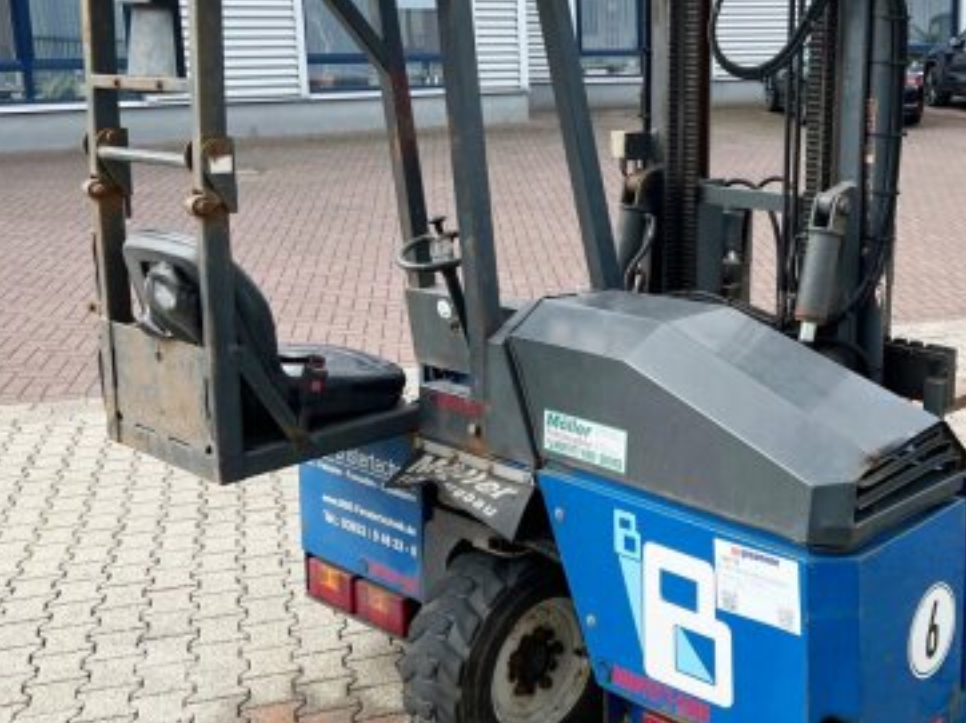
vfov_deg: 31.3
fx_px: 1283
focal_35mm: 46
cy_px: 256
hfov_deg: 40.3
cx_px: 710
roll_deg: +0.7
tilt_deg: -8.9
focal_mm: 5.7
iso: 50
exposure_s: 1/1159
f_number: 1.5
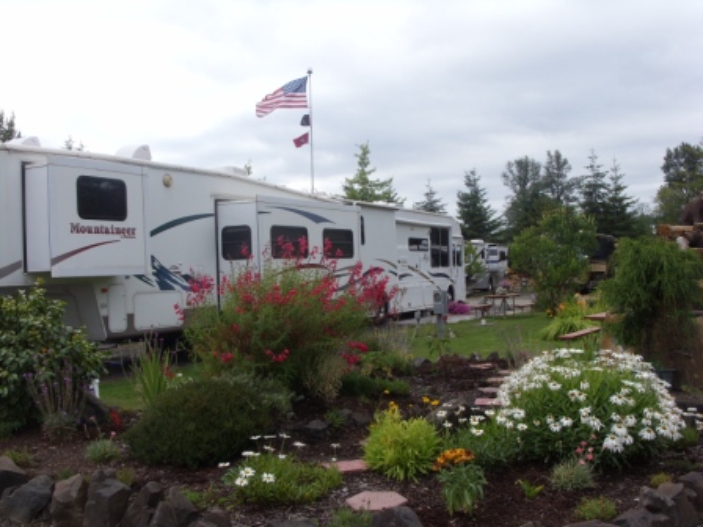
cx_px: 352
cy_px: 264
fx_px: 772
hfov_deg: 49.0
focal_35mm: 38
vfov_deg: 37.7
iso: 50
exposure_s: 1/284
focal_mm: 6.3
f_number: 4.9
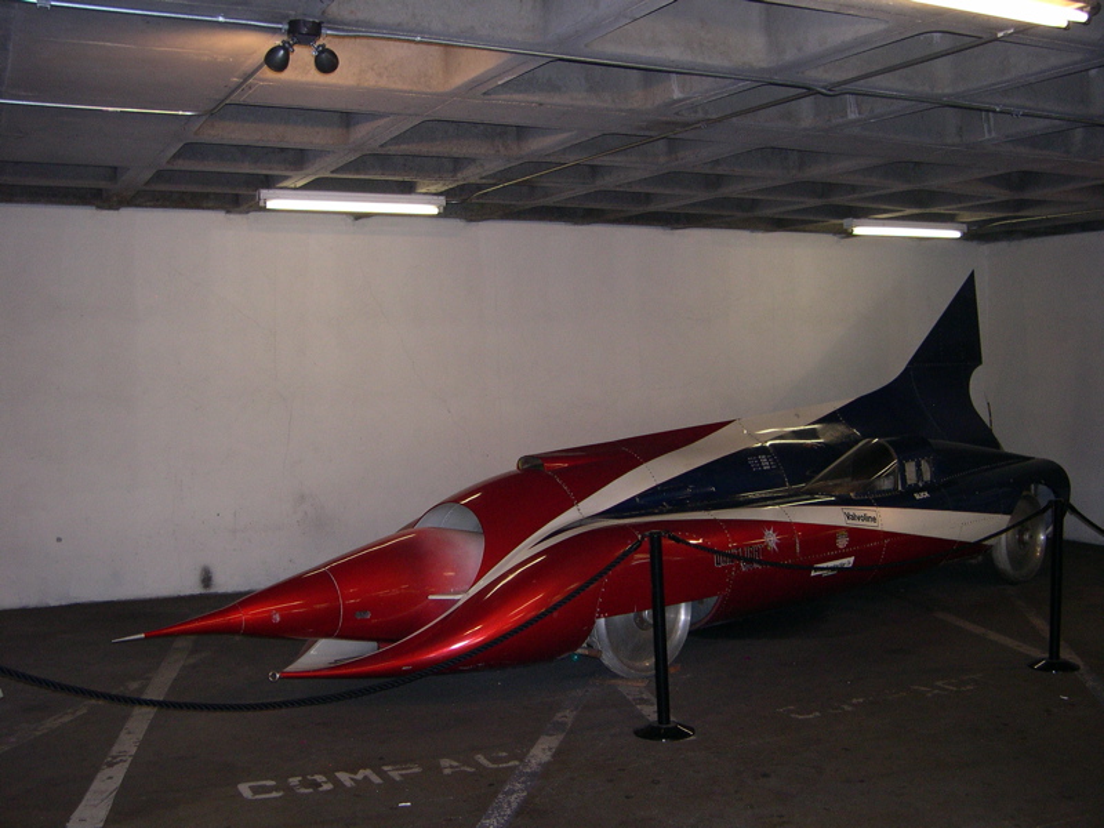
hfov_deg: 49.0
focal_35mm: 38
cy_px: 414
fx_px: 1212
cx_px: 552
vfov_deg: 37.7
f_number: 2.8
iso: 234
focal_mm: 8
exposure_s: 1/60
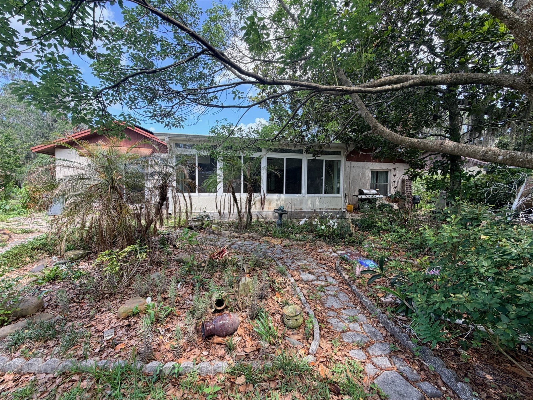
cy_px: 200
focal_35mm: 14
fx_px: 216
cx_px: 266
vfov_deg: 85.7
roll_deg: -0.8
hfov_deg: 102.1
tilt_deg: -2.3
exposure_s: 1/168
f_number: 2.2
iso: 50
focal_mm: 2.22
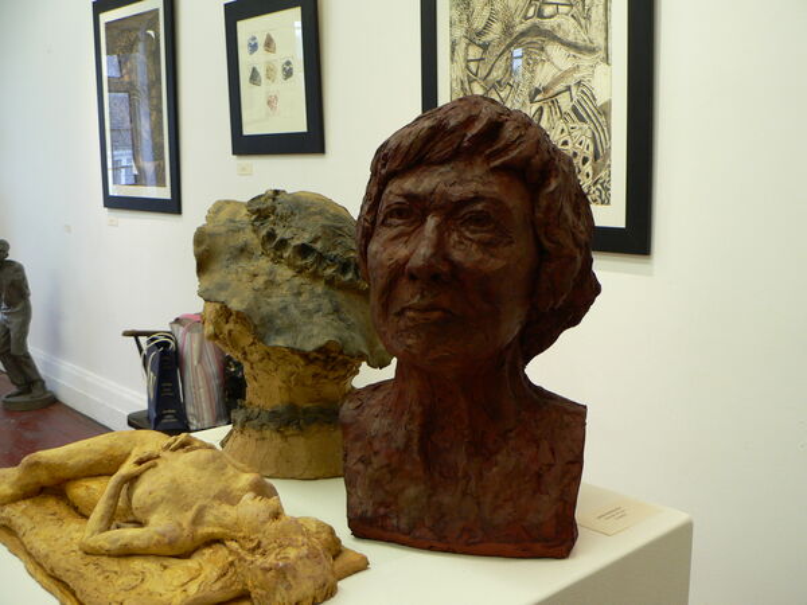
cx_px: 404
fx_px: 839
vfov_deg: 39.7
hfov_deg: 51.4
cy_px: 302
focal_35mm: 36
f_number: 2.8
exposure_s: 1/30
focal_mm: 6
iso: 100
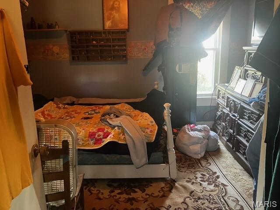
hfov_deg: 63.4
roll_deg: +2.9
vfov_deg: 49.7
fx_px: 226
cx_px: 140
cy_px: 105
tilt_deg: -12.2
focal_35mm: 28
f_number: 1.8
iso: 500
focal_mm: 3.99
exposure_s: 1/30
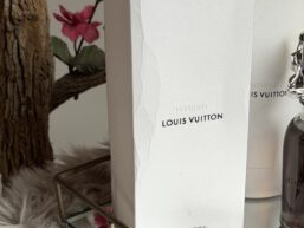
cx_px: 257
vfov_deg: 17.5
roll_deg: -2.1
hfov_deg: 22.8
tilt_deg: -29.0
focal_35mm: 84
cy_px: 170
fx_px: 738
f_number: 1.78
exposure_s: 1/375
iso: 64
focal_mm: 6.76
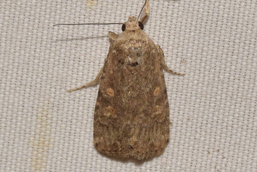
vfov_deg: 6.6
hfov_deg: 9.8
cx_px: 128
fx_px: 1500
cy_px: 86
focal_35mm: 210
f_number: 14
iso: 500
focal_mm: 140
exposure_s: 1/160
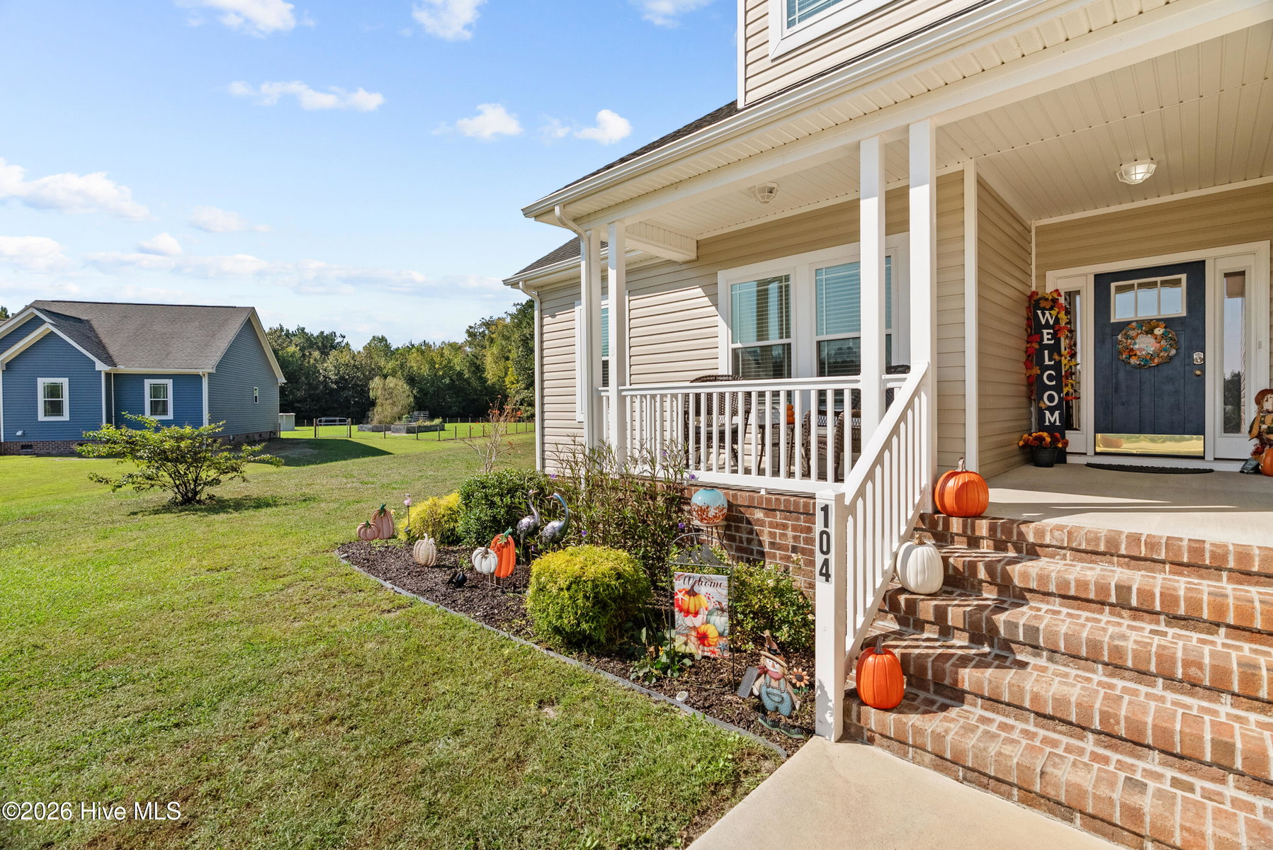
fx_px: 566
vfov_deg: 73.8
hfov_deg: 96.7
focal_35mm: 16
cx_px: 636
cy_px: 425
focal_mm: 16
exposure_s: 1/320
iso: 1000
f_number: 7.1
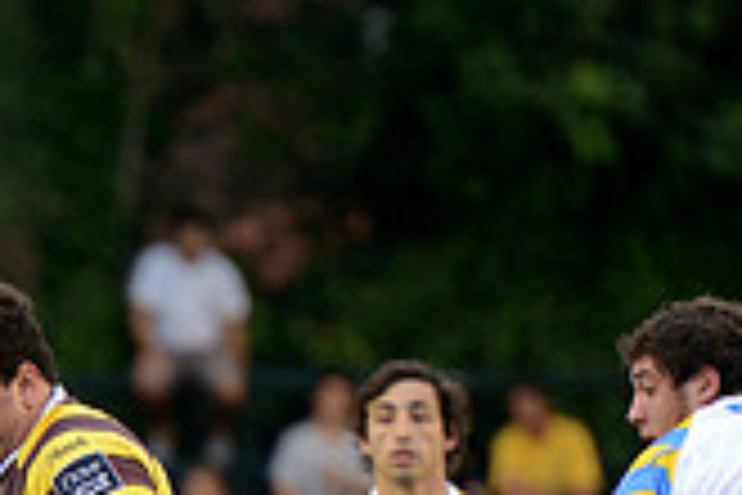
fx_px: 20300
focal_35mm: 985
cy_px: 758
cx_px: -243
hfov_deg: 2.1
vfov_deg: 1.4
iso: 2000
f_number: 4
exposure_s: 1/500
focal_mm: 280
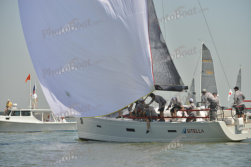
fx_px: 1395
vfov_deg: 6.9
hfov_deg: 10.3
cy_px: 84
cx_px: 126
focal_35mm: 200
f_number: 5.6
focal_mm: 200
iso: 200
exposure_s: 1/1250
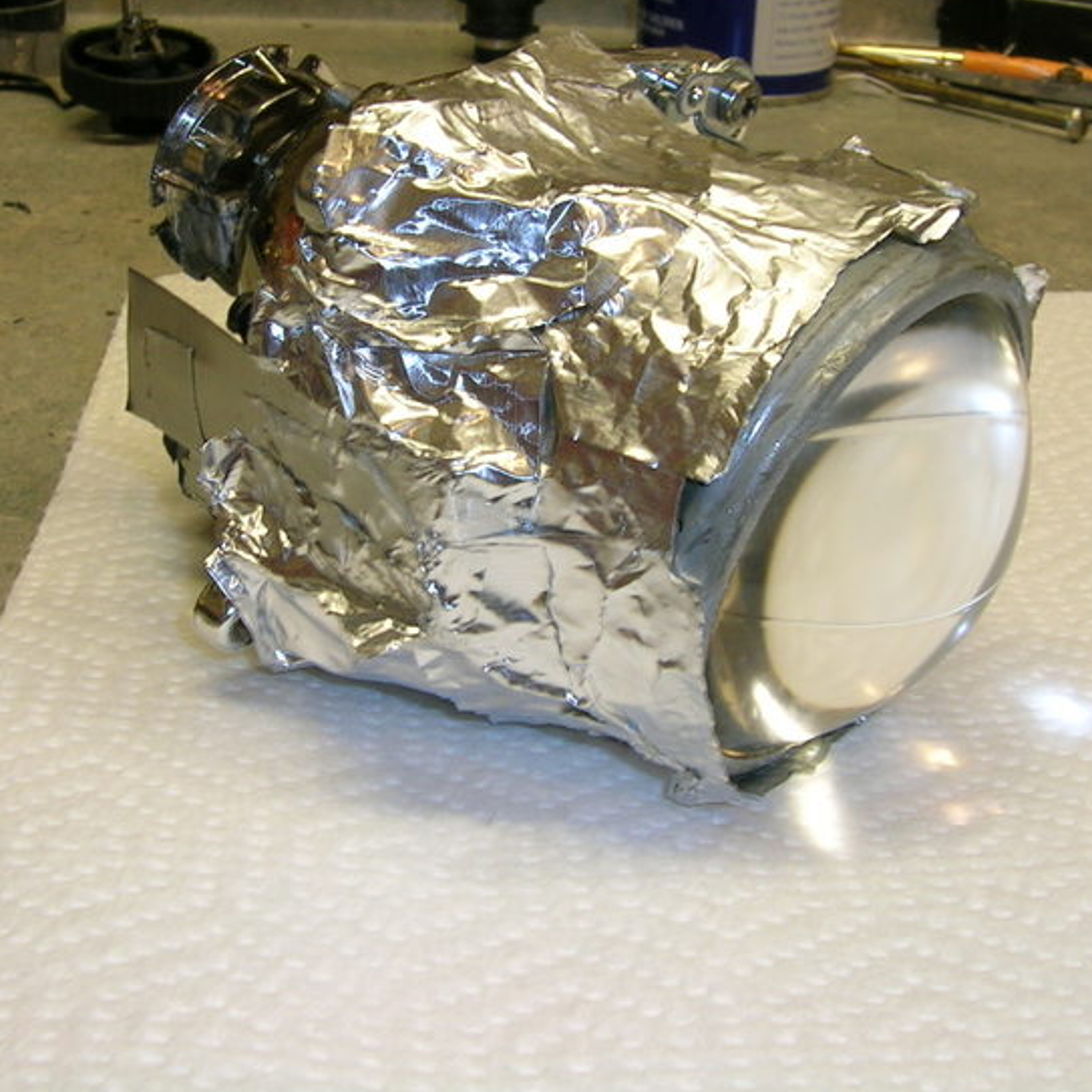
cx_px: 495
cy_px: 460
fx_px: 1749
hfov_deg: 34.7
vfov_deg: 34.6
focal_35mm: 49
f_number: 4.8
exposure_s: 1/7.8
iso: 50
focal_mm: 5.4
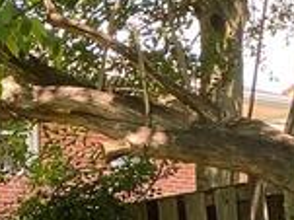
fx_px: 1494
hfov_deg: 10.4
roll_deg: +1.8
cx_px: -273
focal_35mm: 176
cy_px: 518
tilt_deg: -0.4
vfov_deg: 7.8
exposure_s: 1/121
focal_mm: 4.25
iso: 32
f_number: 1.8
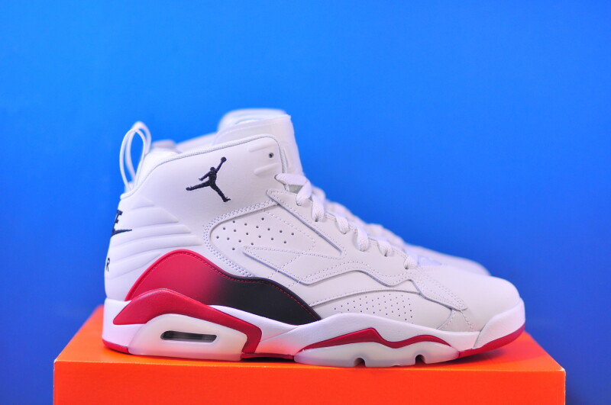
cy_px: 202
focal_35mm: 75
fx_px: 1271
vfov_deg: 18.1
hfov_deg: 27.0
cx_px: 306
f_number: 2
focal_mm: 50
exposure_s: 1/320
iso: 250
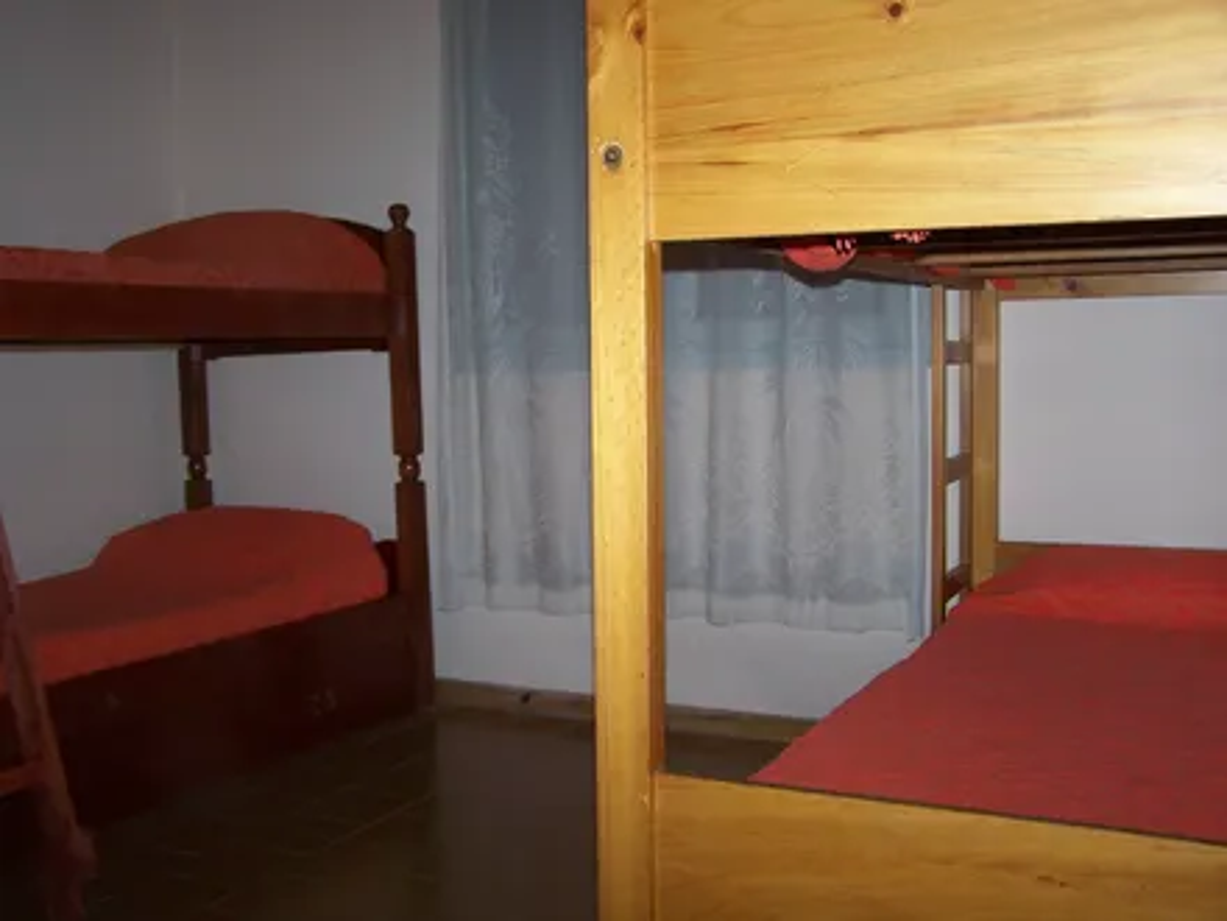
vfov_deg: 37.7
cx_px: 614
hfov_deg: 49.0
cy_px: 460
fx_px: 1347
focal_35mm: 38
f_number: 2.8
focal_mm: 6.3
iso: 80
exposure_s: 1/60
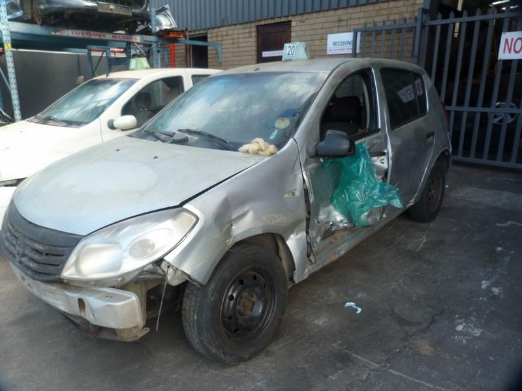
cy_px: 196
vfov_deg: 54.9
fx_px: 377
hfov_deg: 69.4
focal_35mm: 25
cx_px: 261
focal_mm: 4.5
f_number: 2.8
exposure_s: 1/100
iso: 80
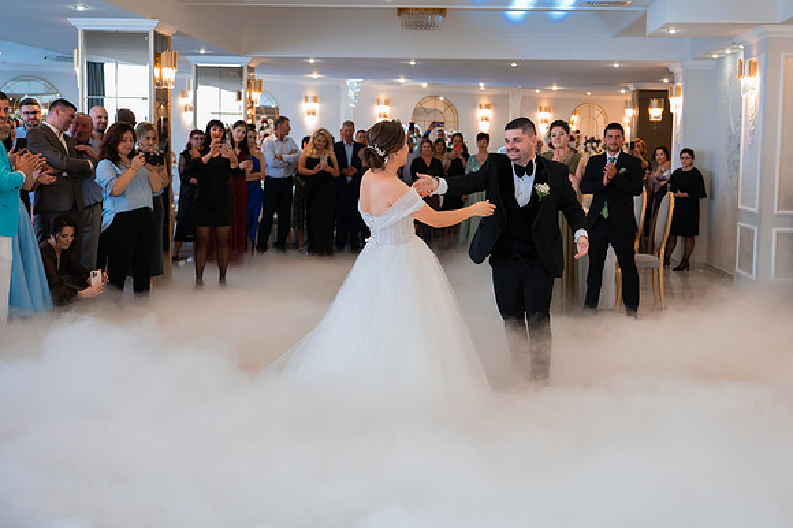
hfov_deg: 45.8
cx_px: 450
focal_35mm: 43
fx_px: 936
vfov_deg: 31.5
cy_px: 231
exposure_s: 1/320
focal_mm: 37
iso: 2500
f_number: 2.8
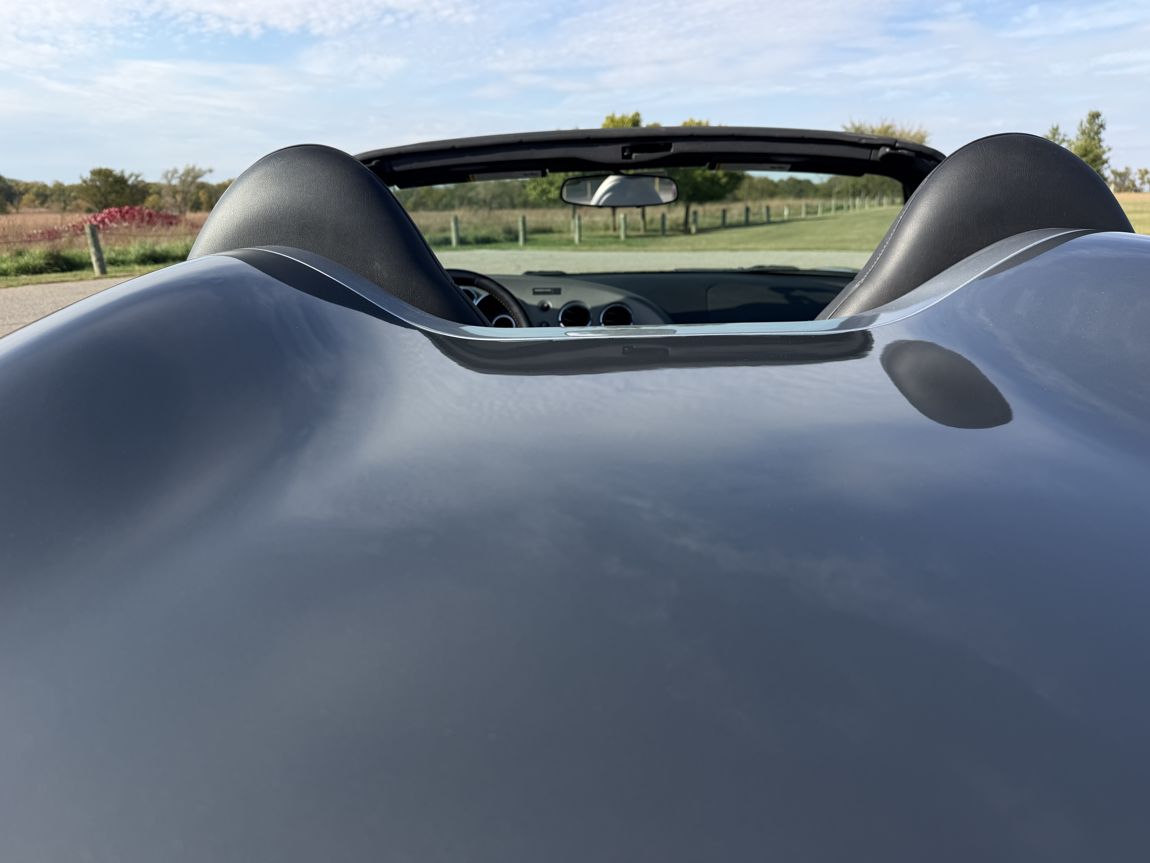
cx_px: 575
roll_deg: -0.2
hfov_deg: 71.6
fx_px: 797
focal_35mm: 24
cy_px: 432
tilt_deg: -15.8
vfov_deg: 56.8
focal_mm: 6.76
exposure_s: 1/3279
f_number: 1.78
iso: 80
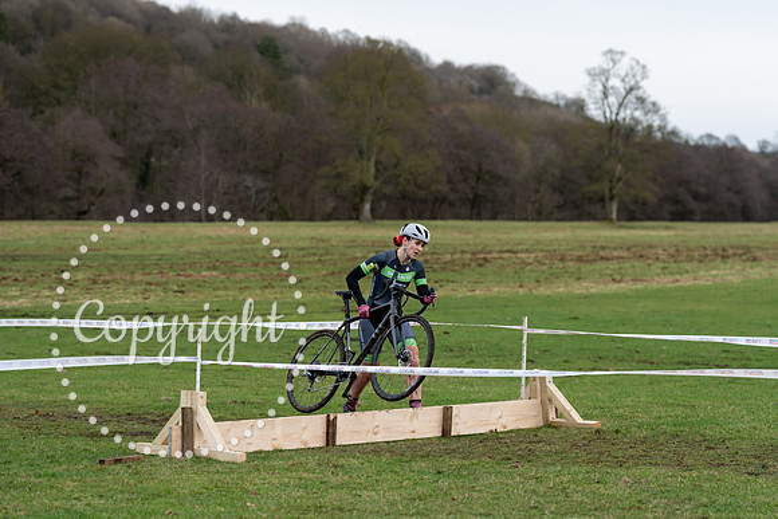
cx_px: 389
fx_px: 2334
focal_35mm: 108
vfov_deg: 12.7
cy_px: 260
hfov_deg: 18.9
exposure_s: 1/1000
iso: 1000
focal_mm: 108
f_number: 3.5
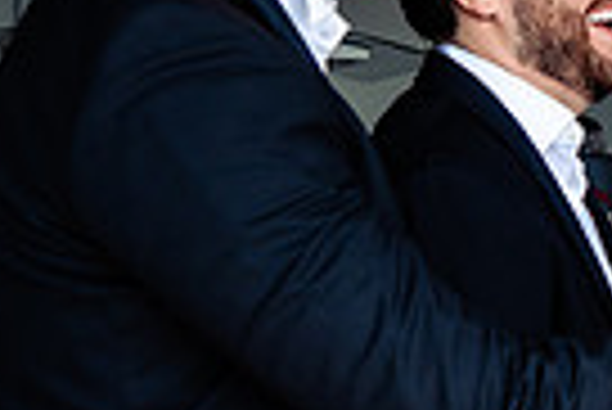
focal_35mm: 102
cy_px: 191
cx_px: 1161
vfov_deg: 13.5
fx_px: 1736
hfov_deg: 16.2
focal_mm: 24
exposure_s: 1/400
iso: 500
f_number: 5
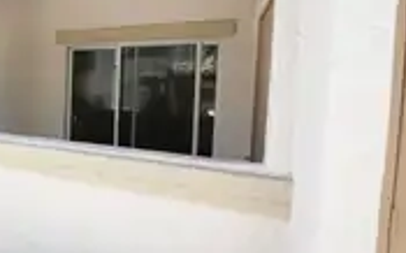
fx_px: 310
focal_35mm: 28
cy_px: 101
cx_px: 37
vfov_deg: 44.2
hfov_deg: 56.8
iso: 320
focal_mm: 12
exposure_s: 1/125
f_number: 7.1
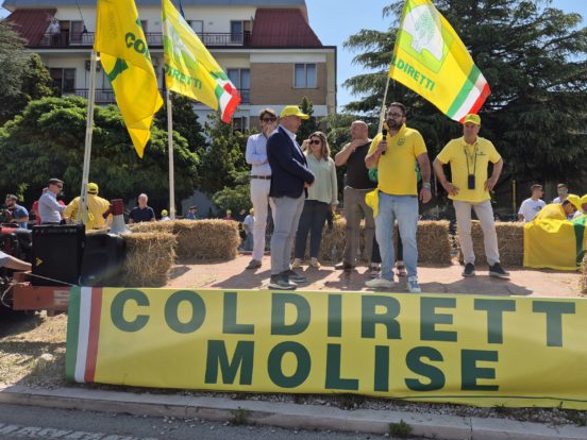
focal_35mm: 29
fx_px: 492
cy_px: 185
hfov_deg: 60.8
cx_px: 368
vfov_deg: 48.0
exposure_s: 1/2176
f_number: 1.8
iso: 25
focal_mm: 5.4
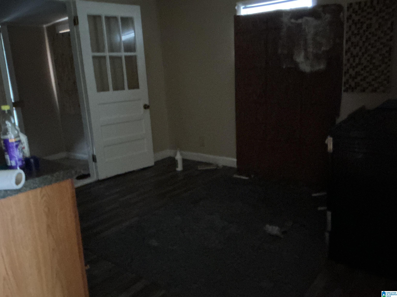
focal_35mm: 29
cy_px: 148
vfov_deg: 48.2
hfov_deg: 61.7
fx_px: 333
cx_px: 198
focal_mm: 3
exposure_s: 1/15
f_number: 1.8
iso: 1600
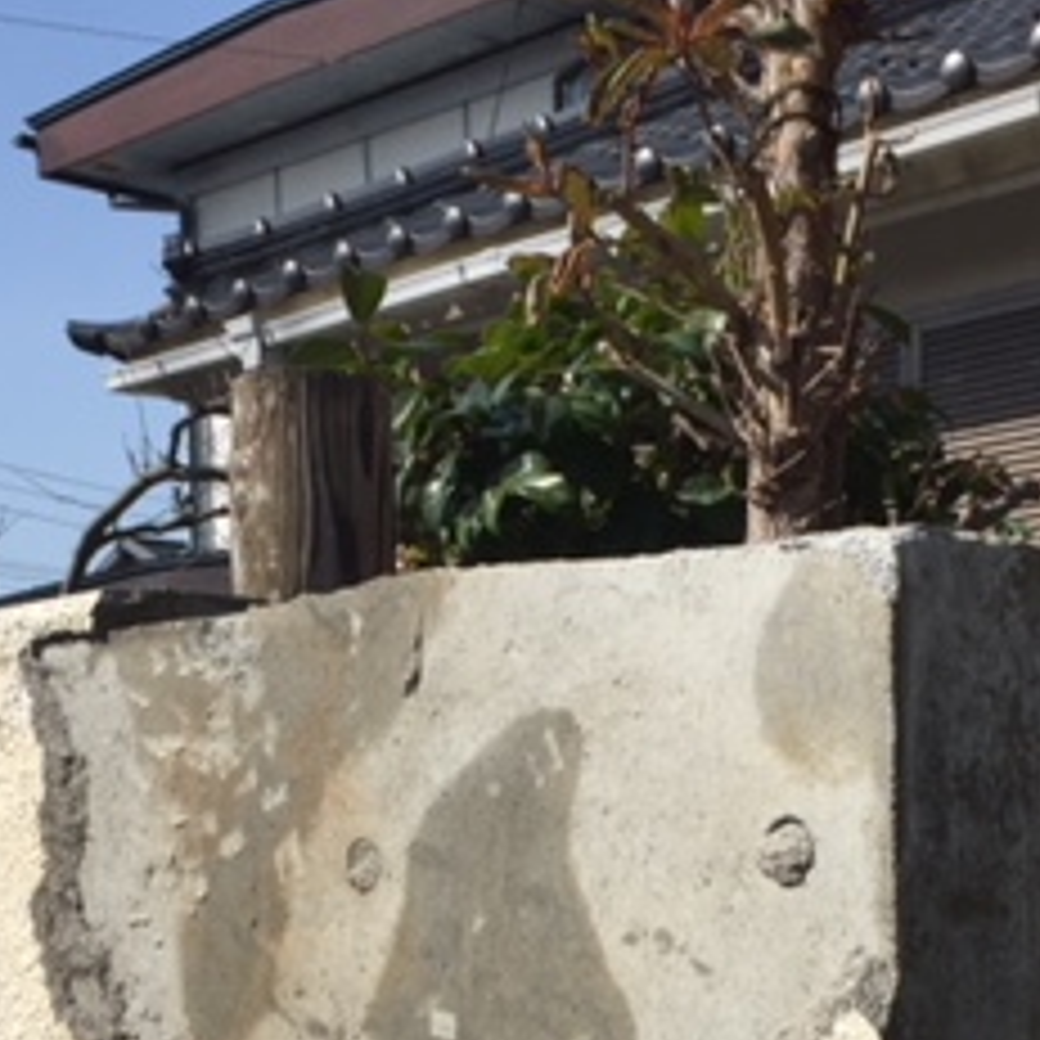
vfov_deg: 23.3
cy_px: 1040
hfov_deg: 24.3
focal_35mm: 71
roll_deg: +0.7
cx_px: 617
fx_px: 2413
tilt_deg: -3.9
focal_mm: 4.15
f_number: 2.2
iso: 32
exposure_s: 1/2825
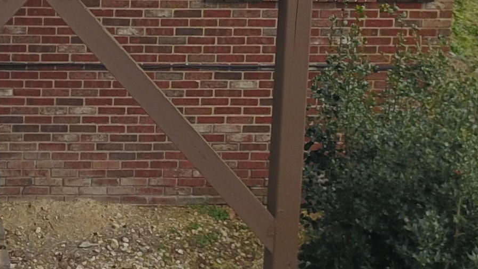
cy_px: -271
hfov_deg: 19.7
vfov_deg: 11.5
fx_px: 1204
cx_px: -221
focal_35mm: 95
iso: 100
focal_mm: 4.73
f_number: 2.2
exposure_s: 1/473
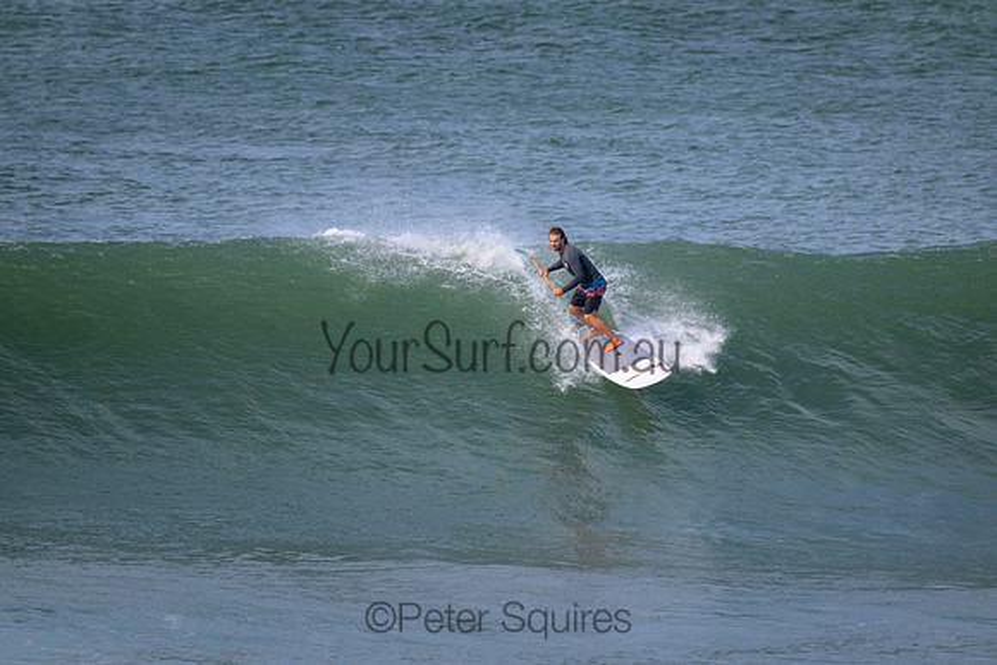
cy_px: 332
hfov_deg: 2.6
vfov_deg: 1.7
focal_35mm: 800
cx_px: 498
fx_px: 22160
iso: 1000
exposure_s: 1/2000
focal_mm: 800
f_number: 11
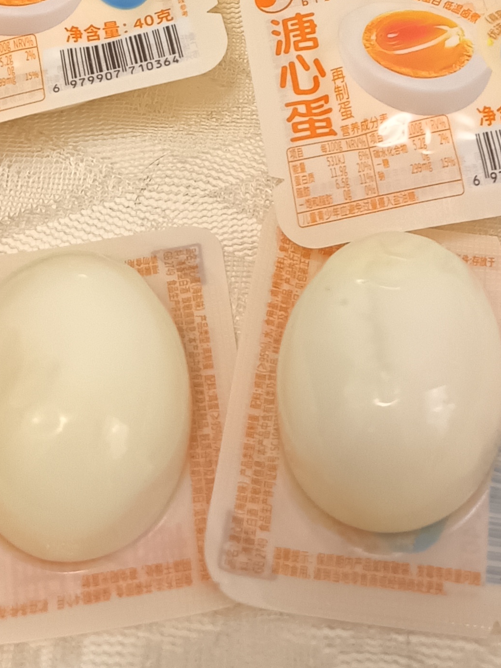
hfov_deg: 21.2
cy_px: -172
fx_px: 1332
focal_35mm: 69
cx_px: 322
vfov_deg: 24.9
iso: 4569
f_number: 1.75
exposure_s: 1/100
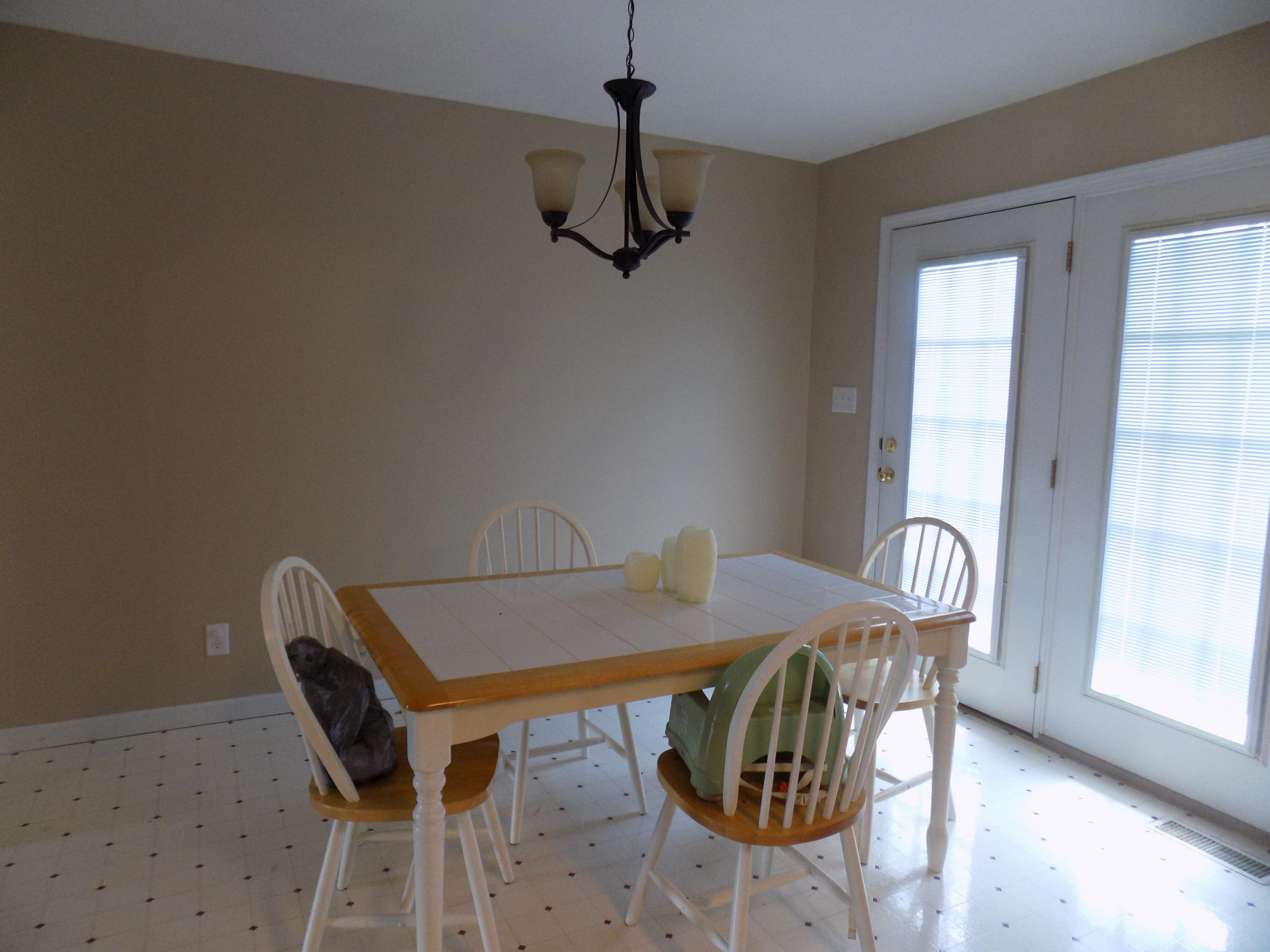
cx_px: 635
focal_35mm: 23
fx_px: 844
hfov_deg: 73.9
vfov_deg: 58.9
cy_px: 476
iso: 140
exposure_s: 1/30
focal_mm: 4
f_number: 3.1
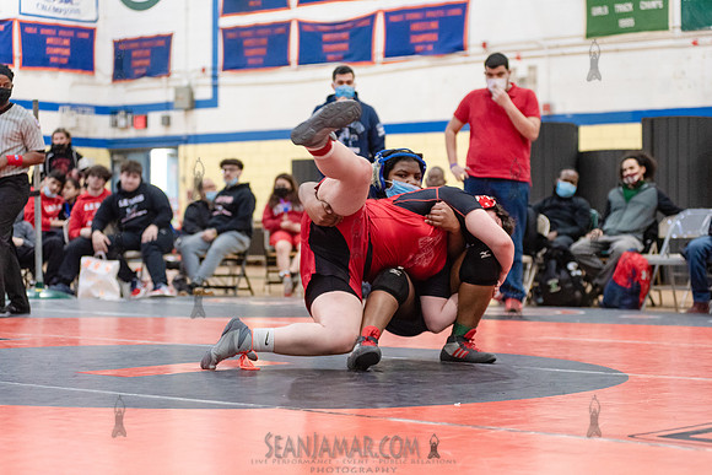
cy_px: 238
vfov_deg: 17.1
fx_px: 1583
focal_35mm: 80
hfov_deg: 25.4
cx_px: 356
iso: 4000
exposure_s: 1/320
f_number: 3.5
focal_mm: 80
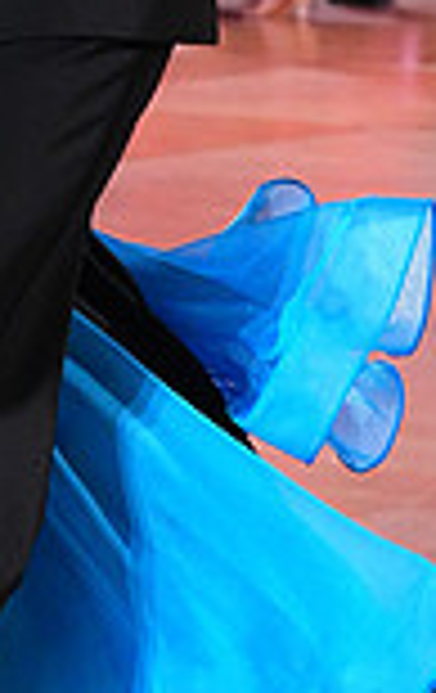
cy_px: -266
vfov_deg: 7.7
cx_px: -258
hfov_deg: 4.9
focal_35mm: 268
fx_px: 5067
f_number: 5.6
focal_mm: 70
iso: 8000
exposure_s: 1/400
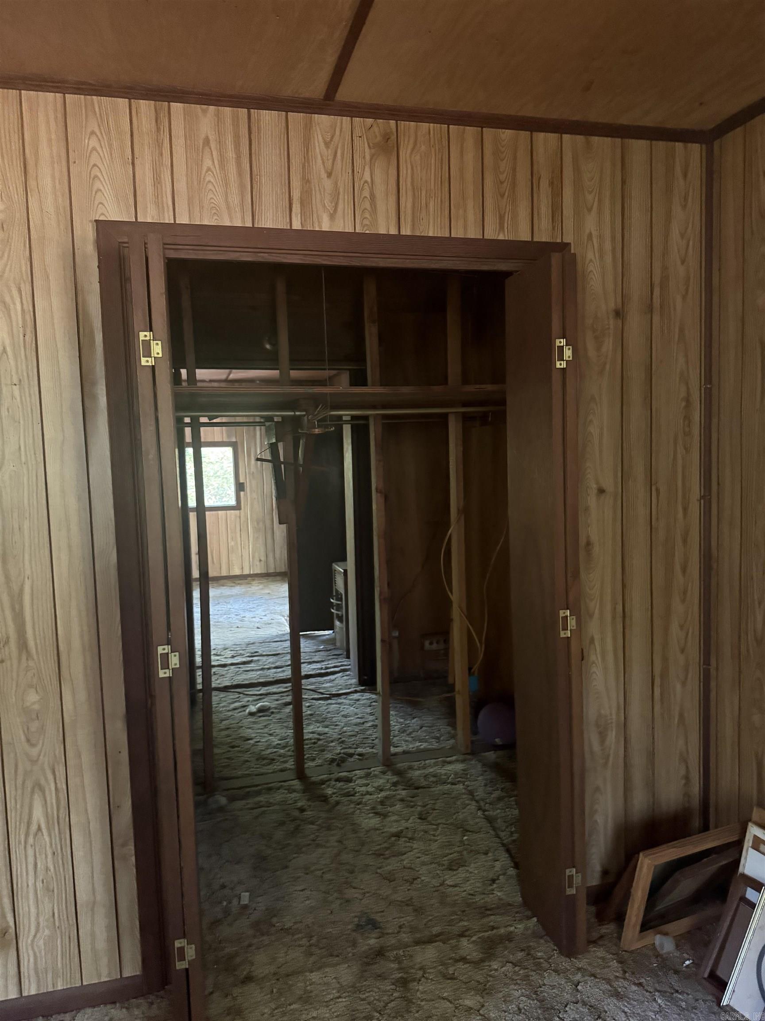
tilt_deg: -5.2
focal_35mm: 24
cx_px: 382
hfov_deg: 56.8
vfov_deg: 71.6
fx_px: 707
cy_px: 510
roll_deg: +2.2
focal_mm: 6.76
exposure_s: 1/30
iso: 1250
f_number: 1.78
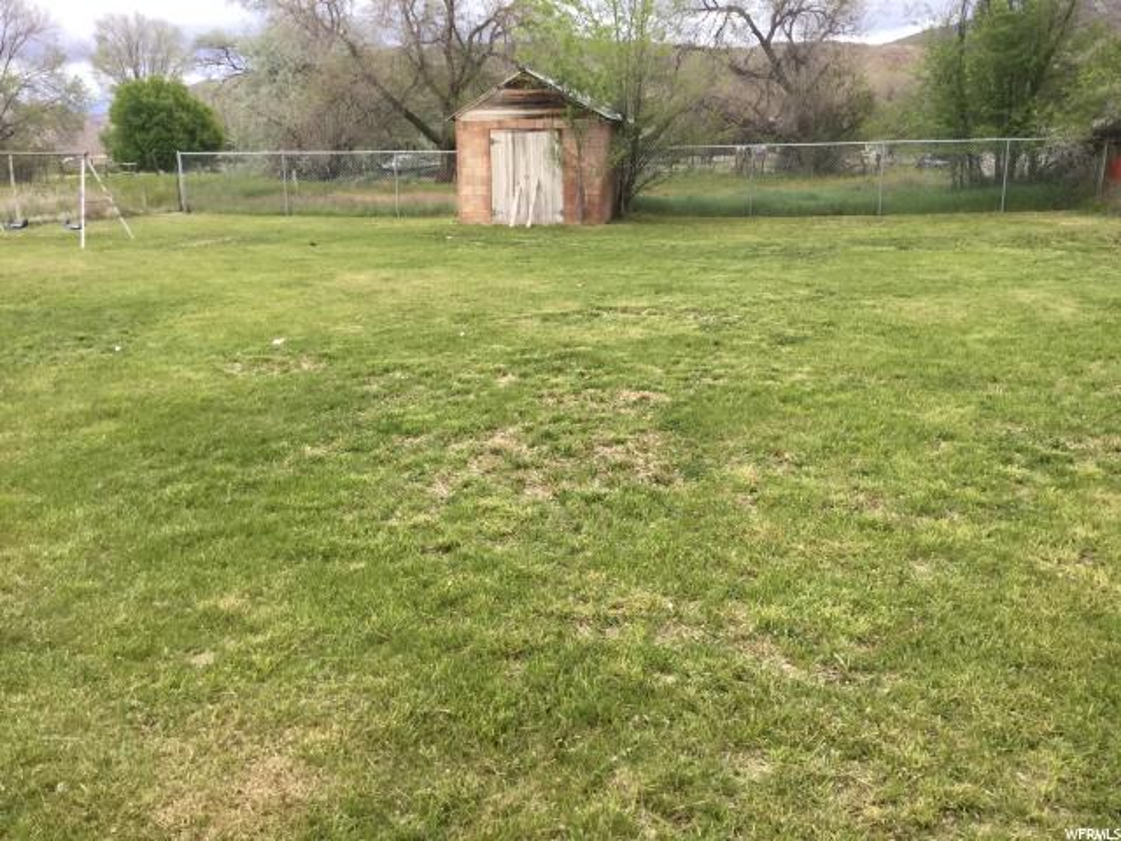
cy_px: 420
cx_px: 560
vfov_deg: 45.4
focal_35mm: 31
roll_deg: +0.7
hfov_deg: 58.4
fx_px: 1004
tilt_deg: -12.3
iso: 25
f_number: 2.4
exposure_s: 1/40
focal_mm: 3.3
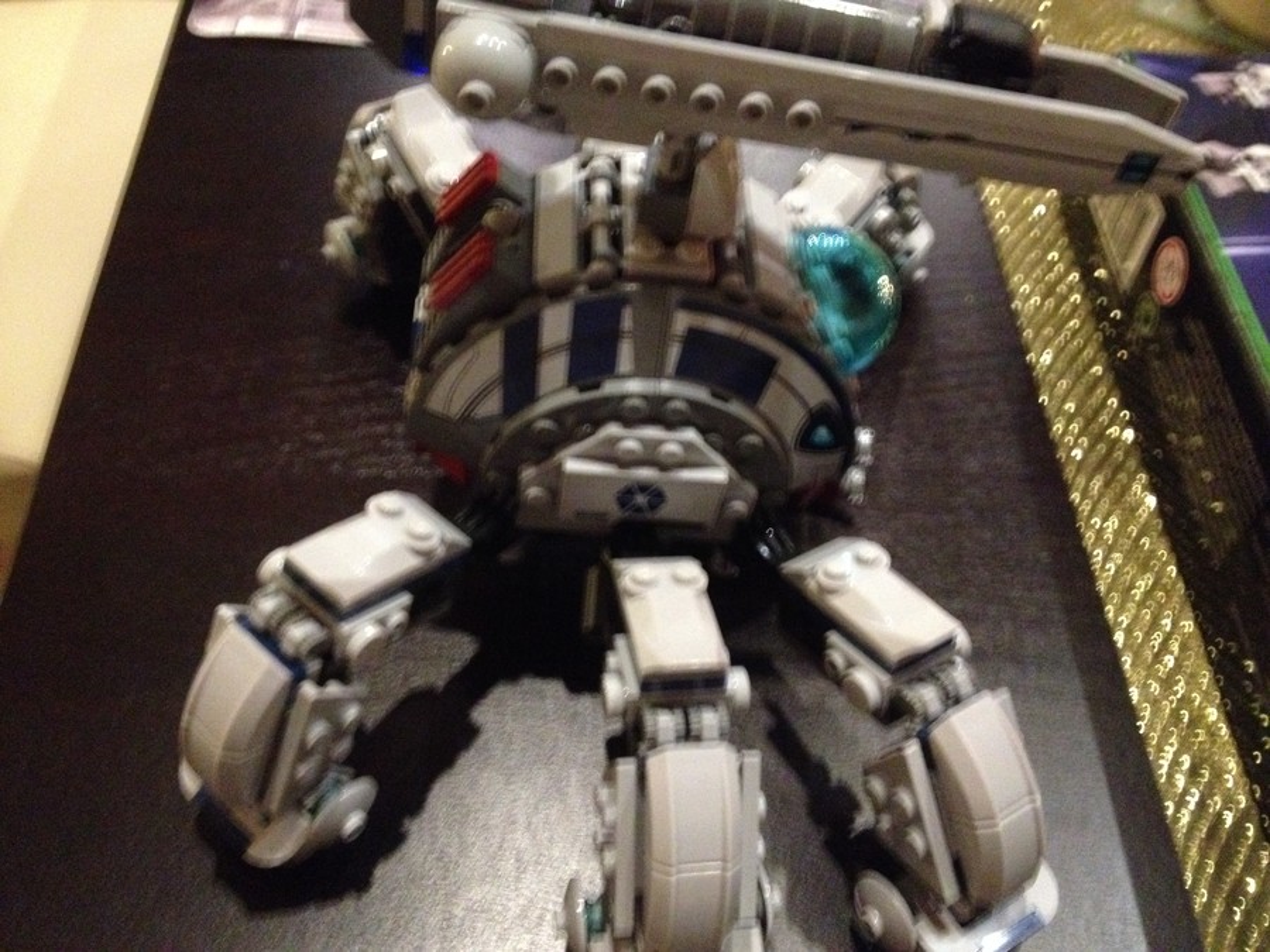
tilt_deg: -53.6
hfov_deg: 52.6
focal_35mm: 35
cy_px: 476
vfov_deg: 40.7
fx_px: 1284
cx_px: 635
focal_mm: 4.28
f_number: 2.4
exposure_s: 1/15
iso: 800
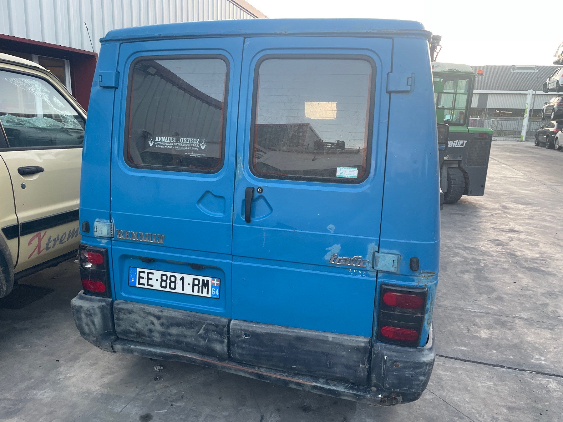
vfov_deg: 53.1
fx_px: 423
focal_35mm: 26
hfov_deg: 67.3
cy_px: 211
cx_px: 282
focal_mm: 4.2
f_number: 1.6
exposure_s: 1/121
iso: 80
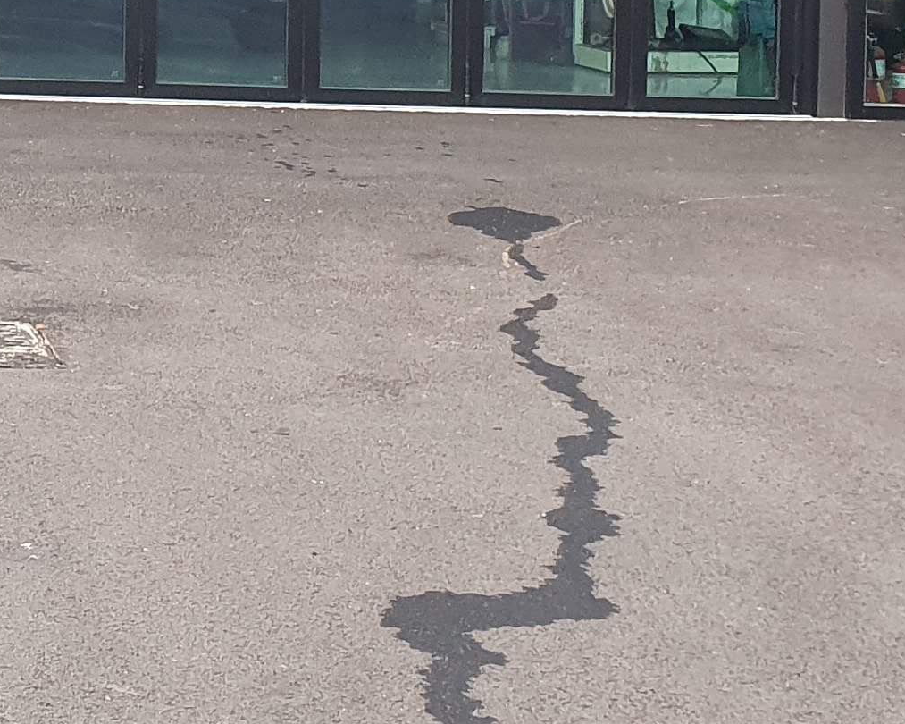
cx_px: -341
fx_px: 2705
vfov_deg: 14.7
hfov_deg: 17.5
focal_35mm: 101
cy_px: -163
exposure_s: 1/120
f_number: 2.4
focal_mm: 4.32
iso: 200
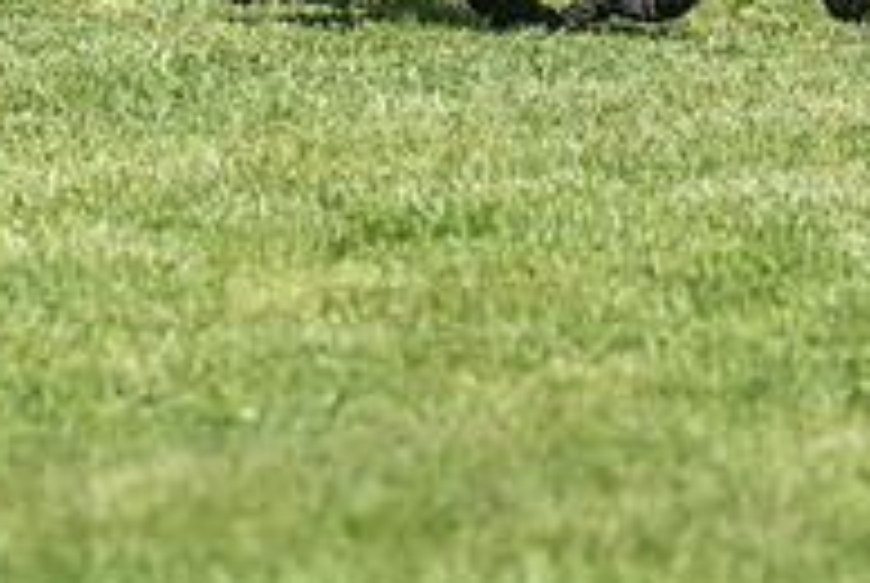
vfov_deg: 3.8
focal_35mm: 358
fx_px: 8665
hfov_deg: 5.7
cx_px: 664
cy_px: -244
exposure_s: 1/1000
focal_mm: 120
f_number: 4
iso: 160
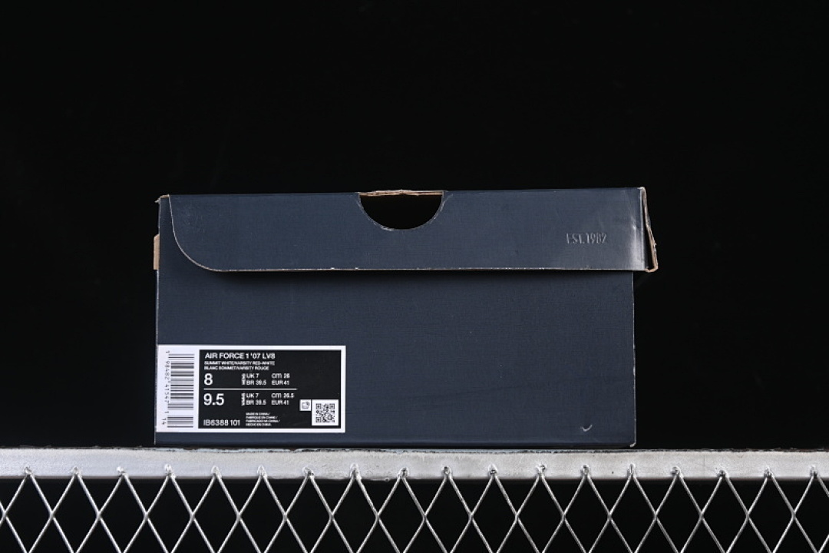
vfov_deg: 18.2
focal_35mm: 75
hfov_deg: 27.0
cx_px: 414
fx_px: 1727
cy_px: 276
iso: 160
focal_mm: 50
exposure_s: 1/60
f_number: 6.3
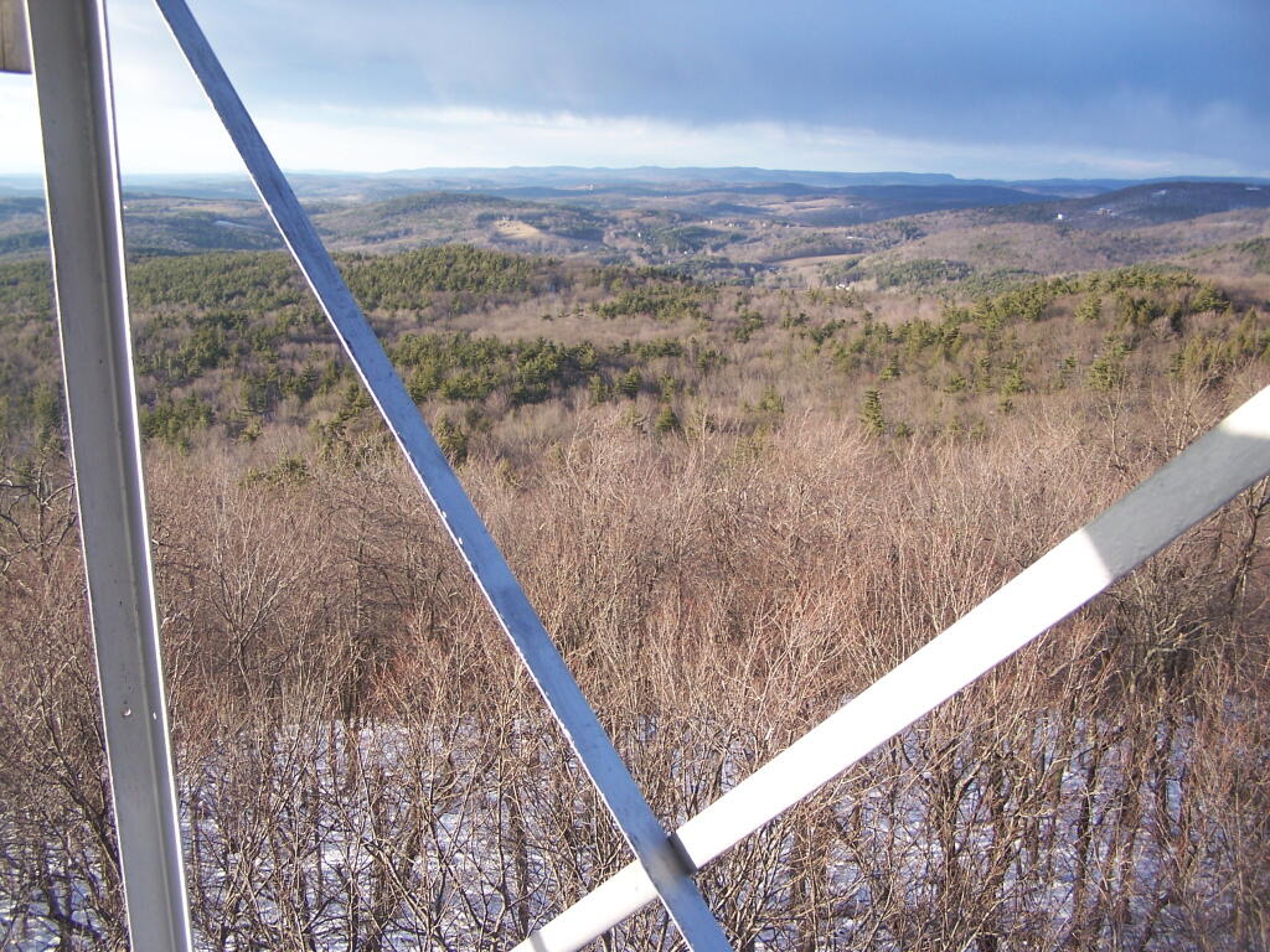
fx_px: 1394
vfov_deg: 37.7
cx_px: 635
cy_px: 476
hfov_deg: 49.0
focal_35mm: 38
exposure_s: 1/200
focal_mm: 6.3
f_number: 2.8
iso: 80
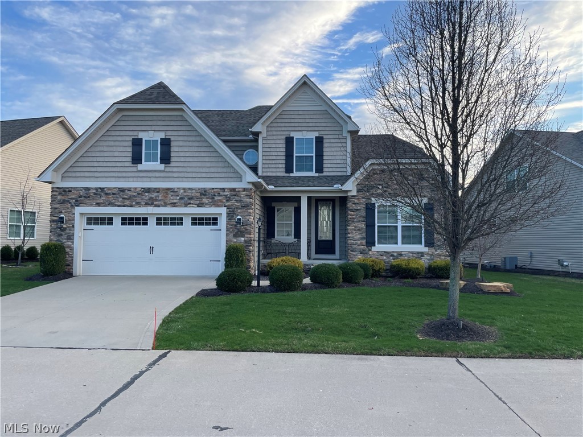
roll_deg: -0.5
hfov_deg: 67.3
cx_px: 292
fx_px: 438
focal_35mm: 26
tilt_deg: +2.4
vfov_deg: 53.1
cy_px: 218
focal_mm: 4.2
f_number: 1.6
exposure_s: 1/498
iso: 32
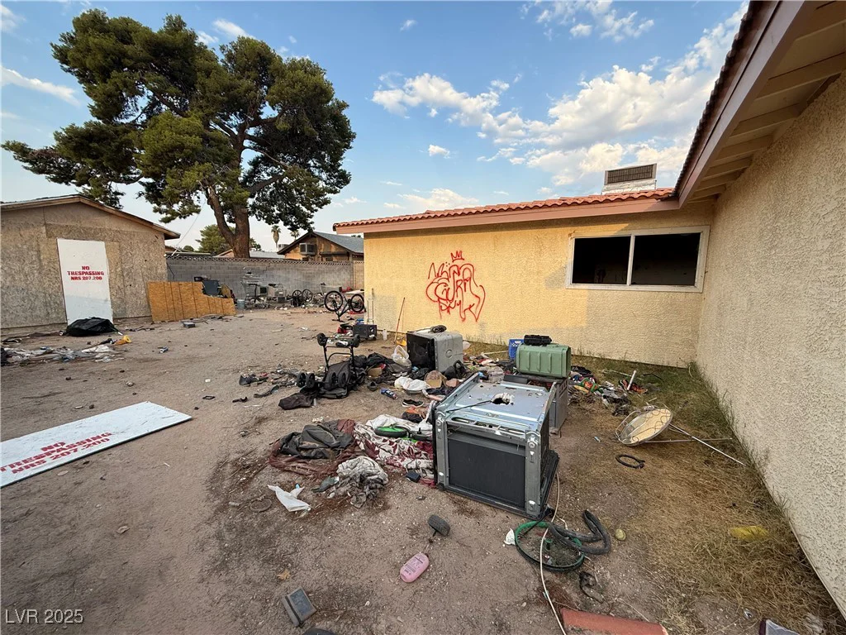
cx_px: 423
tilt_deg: -7.0
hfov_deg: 102.1
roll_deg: -0.9
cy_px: 318
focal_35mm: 14
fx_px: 342
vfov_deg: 85.7
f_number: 2.2
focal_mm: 2.22
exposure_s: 1/531
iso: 50
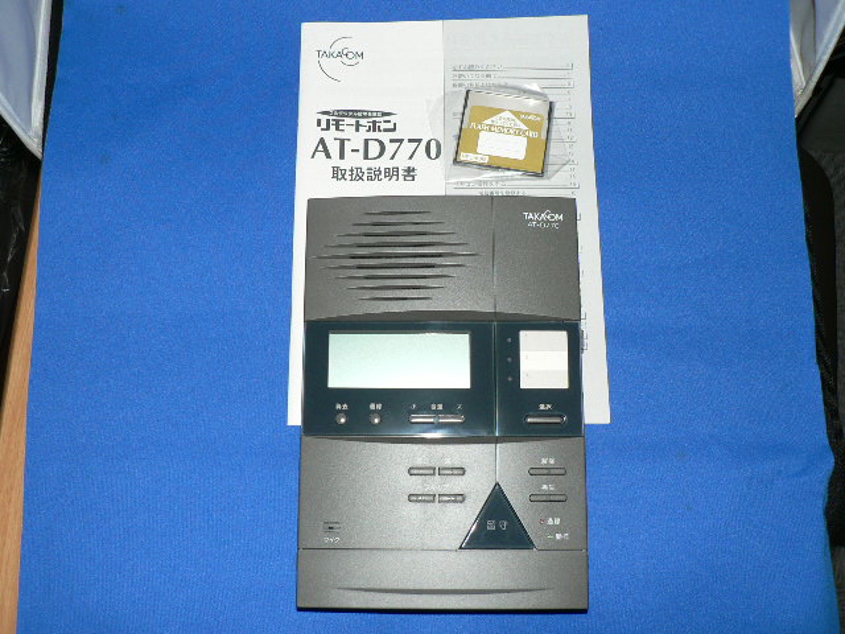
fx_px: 879
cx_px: 422
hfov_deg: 51.4
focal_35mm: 36
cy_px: 317
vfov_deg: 39.7
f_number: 2.8
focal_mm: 6
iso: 100
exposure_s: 1/60
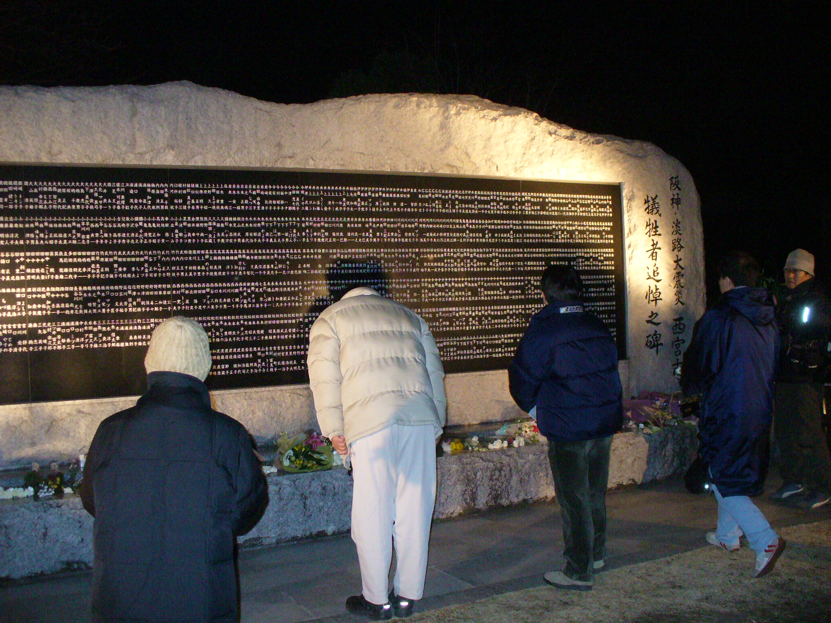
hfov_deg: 50.1
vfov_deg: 38.7
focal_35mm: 37
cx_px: 416
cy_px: 312
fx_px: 888
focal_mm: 6.1
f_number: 2.8
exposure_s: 1/60
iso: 400
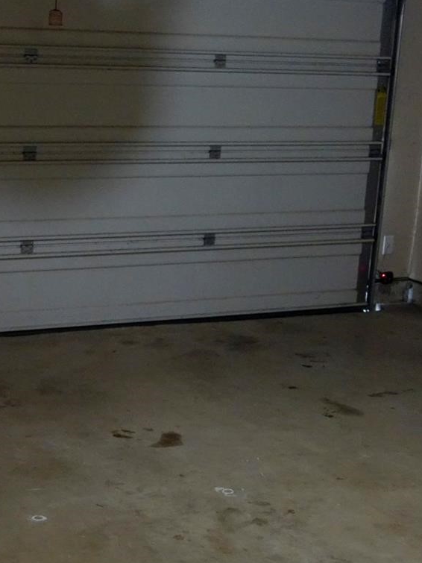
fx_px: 1187
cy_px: 339
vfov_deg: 26.6
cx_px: 79
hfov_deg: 19.9
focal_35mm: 73
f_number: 1.8
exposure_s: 1/100
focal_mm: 10.4
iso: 1600
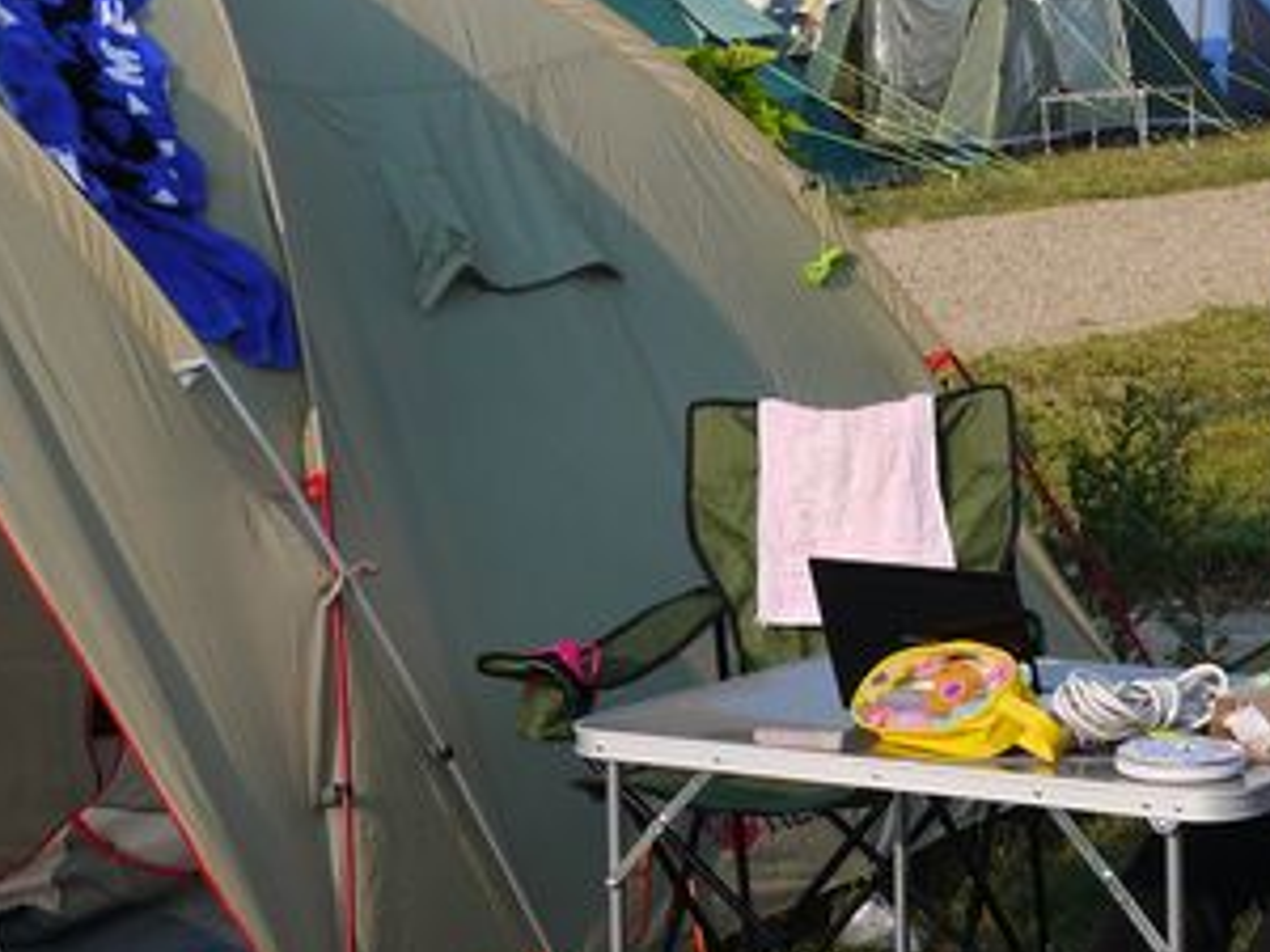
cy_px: 554
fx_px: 4109
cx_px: 1194
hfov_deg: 17.3
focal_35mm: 112
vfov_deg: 13.2
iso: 160
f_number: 9
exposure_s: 1/320
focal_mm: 21
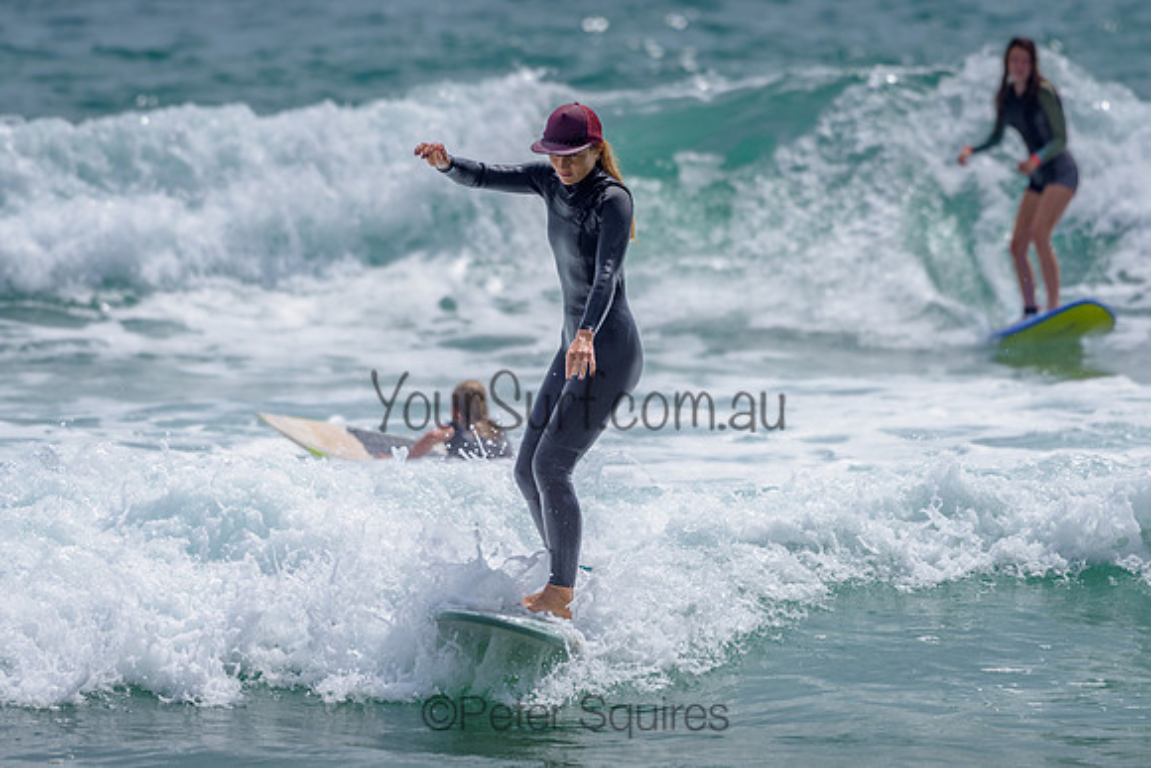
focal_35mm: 431
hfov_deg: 4.8
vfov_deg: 3.2
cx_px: 584
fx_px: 13797
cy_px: 396
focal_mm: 390
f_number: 5.6
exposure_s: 1/2000
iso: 72
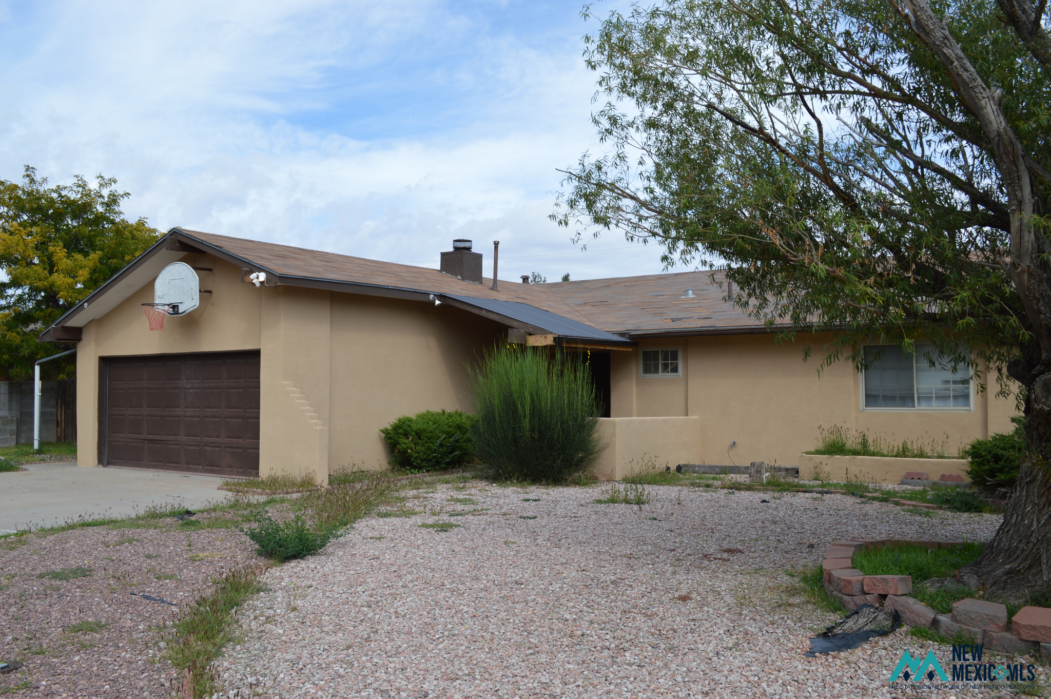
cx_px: 526
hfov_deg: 62.0
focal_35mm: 30
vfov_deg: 43.5
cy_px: 350
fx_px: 875
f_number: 7.1
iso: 100
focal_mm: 20
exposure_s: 1/200
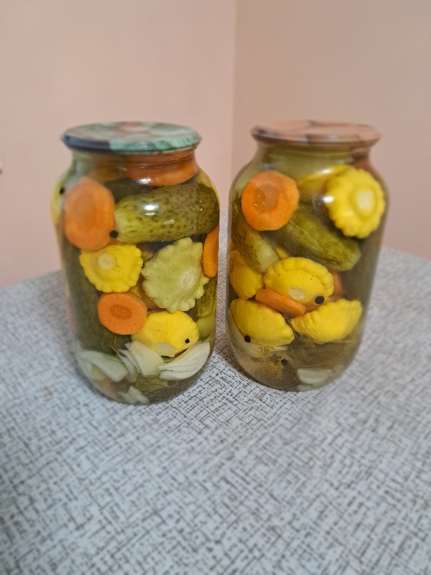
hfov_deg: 56.8
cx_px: 216
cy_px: 288
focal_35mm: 24
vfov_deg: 71.6
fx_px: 398
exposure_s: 1/50
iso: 320
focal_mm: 5.23
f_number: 1.8
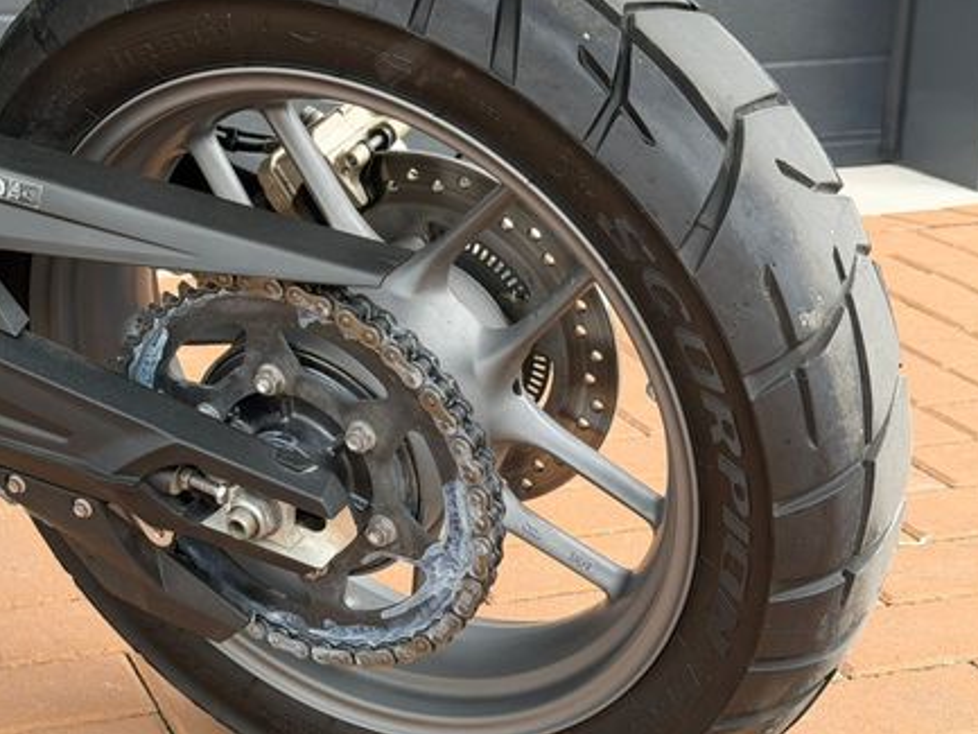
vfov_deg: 20.7
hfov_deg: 27.1
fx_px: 2007
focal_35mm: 71
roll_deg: +0.2
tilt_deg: -19.4
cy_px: 447
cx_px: 285
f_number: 1.78
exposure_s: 1/699
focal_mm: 6.76
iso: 80
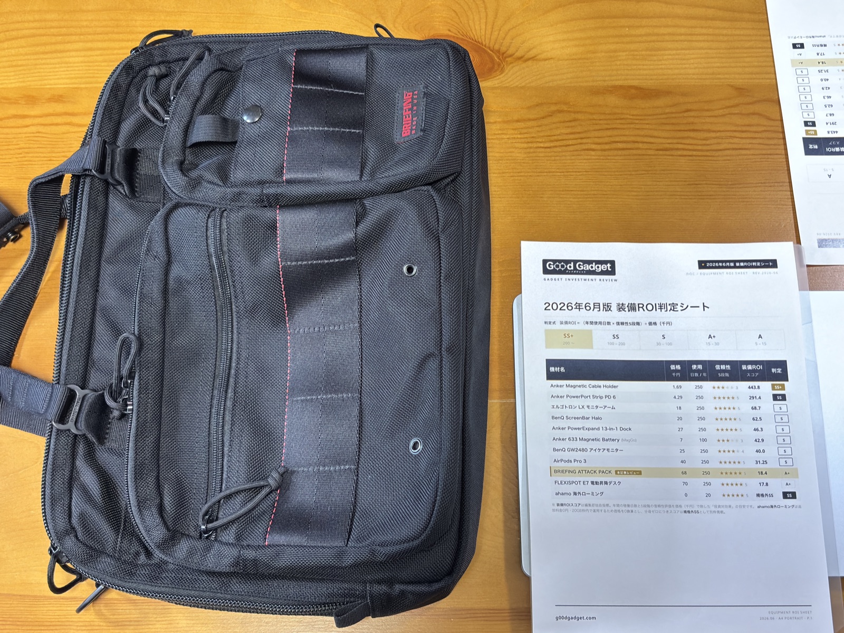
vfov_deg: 32.9
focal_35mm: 44
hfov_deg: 43.0
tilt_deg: -72.2
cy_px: 316
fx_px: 1072
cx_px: 422
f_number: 1.6
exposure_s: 1/33
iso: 400
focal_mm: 5.96
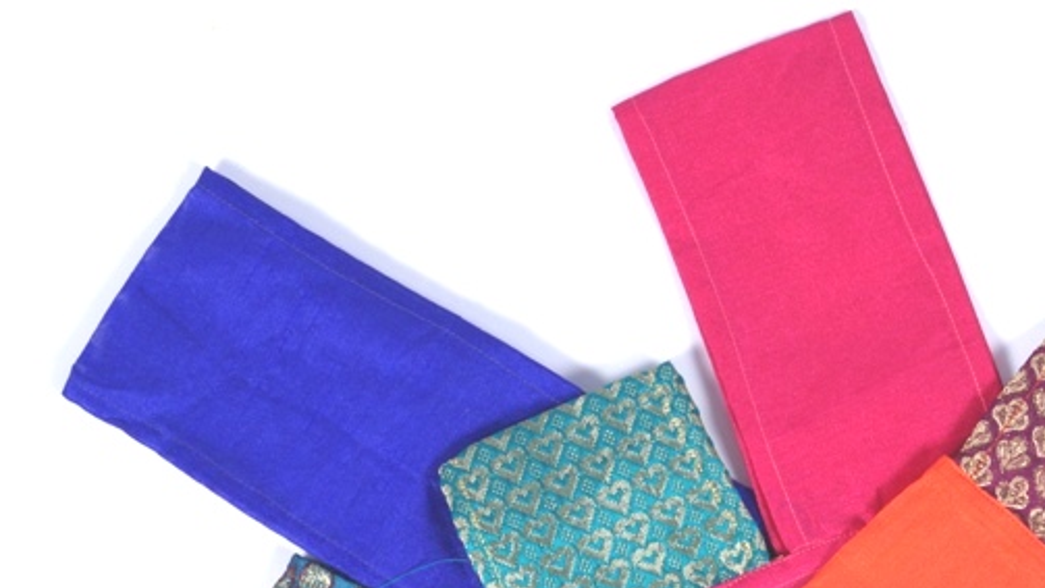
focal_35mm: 96
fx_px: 2660
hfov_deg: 21.8
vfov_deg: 12.4
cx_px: 893
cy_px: 608
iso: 200
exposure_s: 1/125
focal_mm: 45
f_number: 16
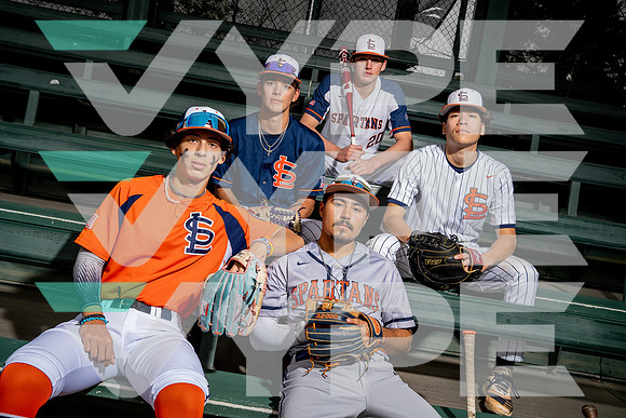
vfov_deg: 42.3
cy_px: 209
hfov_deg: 60.3
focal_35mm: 31
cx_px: 313
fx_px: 539
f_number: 6.3
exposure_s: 1/250
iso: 400
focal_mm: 31
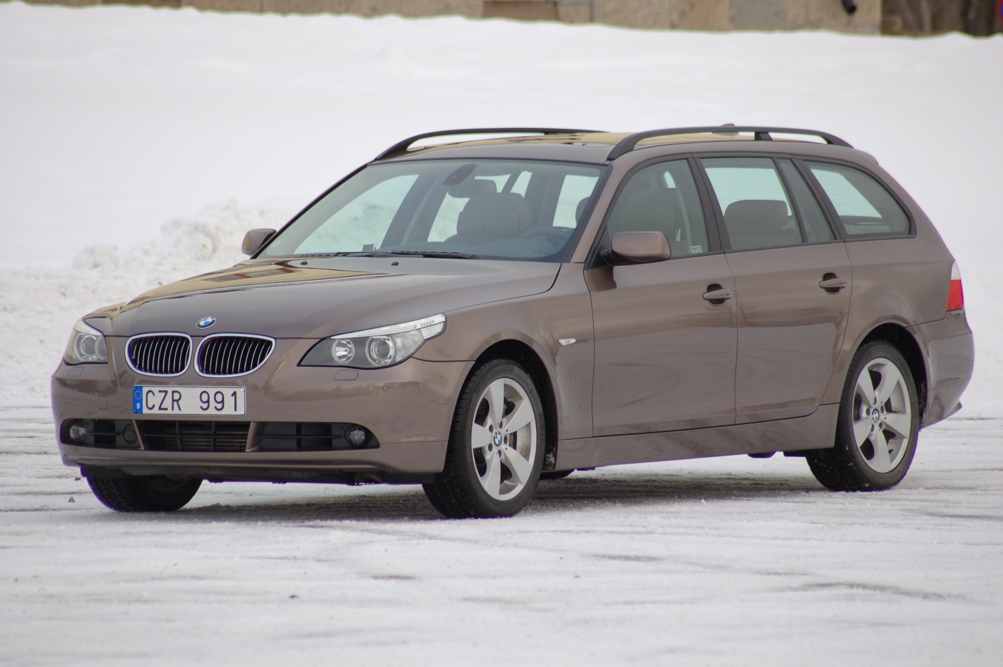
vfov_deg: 4.7
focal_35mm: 292
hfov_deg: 7.0
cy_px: 334
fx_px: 8142
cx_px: 502
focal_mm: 195
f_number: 5
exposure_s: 1/500
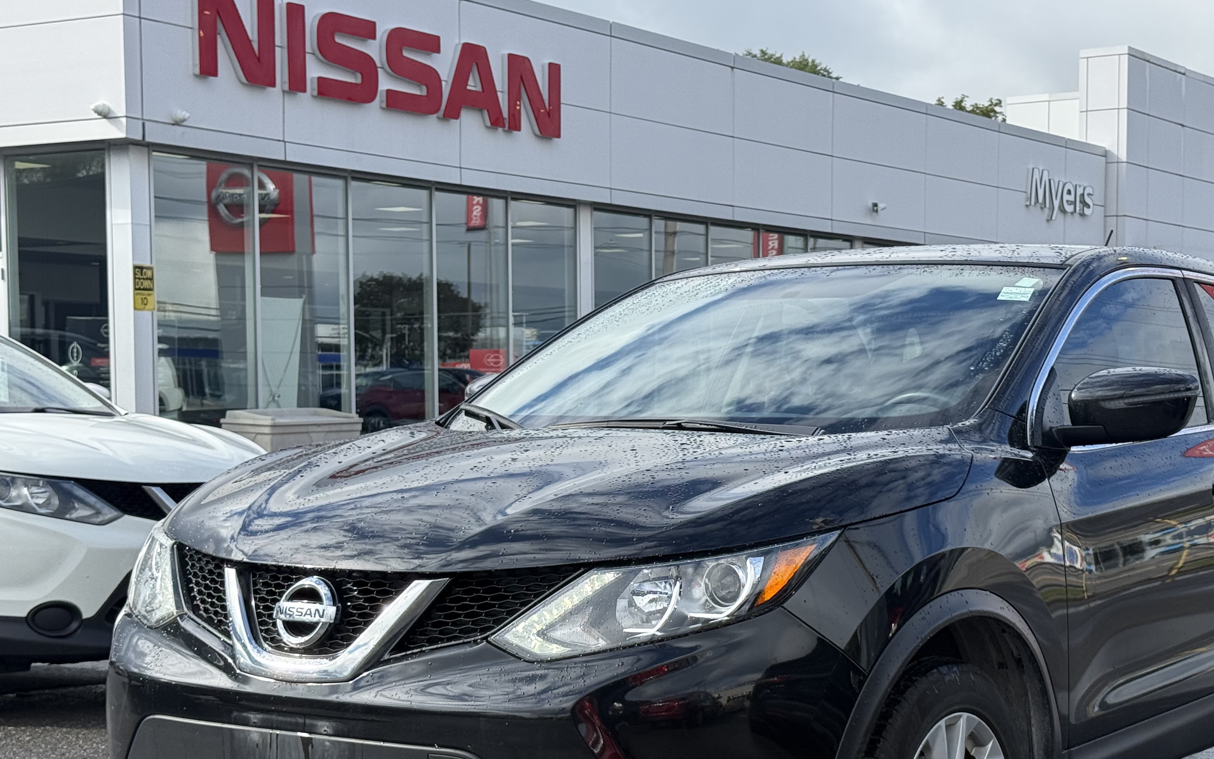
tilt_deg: -3.2
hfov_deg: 31.0
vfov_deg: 19.7
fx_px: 2184
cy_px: 503
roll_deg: +0.9
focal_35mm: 66
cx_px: 730
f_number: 1.78
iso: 64
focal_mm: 6.76
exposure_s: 1/2342
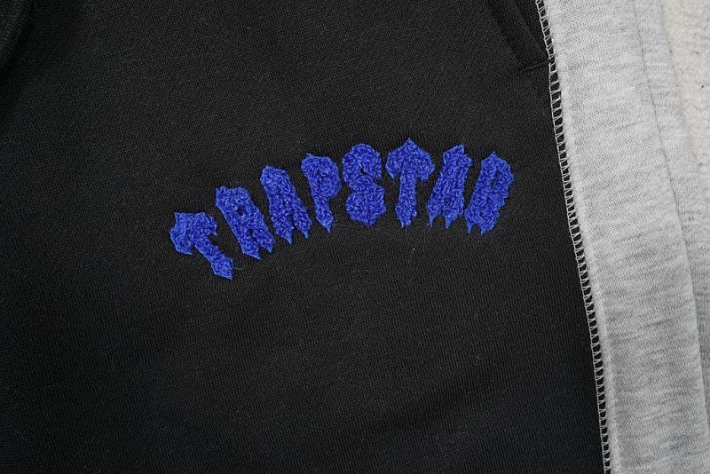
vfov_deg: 37.9
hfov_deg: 54.4
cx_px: 355
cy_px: 237
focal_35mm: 35
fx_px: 690
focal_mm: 35
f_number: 10
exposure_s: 1/100
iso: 1600
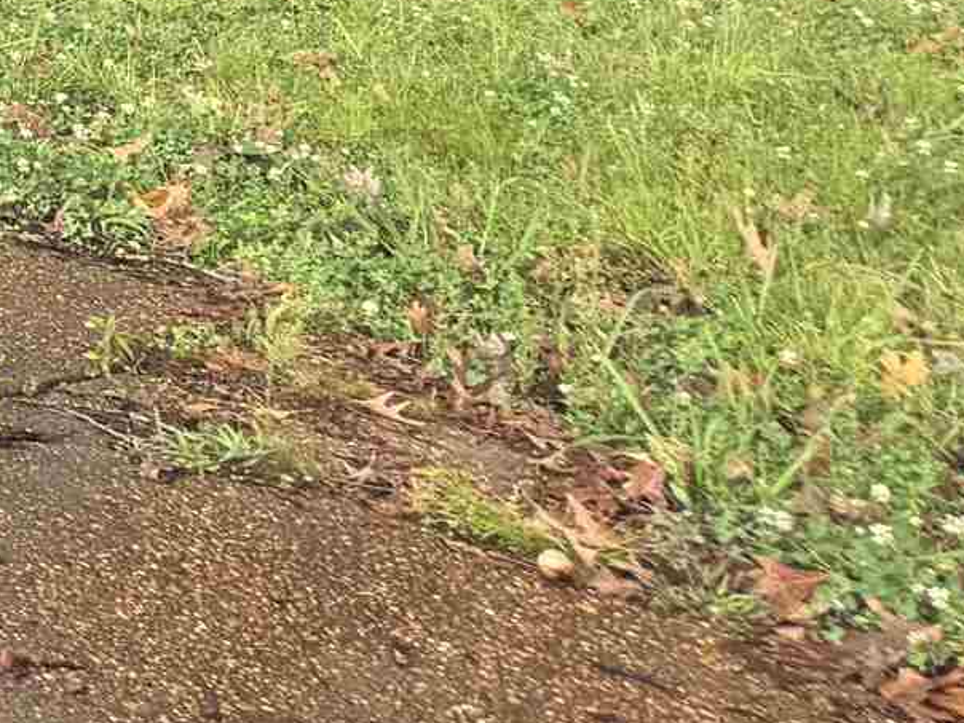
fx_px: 3398
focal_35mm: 122
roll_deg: +1.8
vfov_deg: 10.5
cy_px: -994
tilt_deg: +3.1
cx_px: -1341
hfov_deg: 12.6
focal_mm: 6.76
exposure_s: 1/134
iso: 50
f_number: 1.78
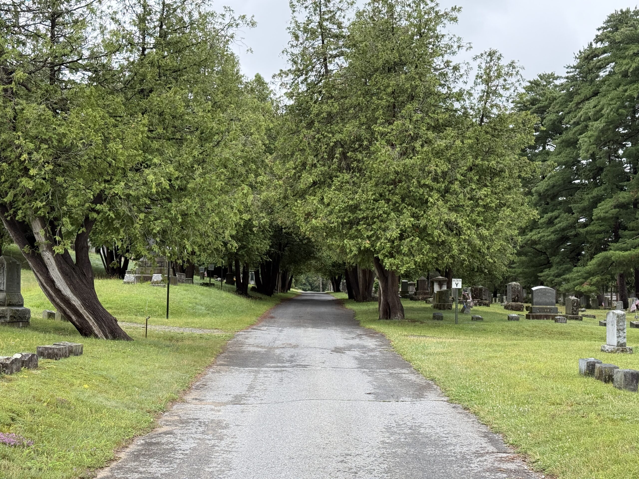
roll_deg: -0.8
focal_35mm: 48
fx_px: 886
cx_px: 320
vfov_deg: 30.3
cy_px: 240
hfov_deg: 39.7
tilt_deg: +4.4
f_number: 1.78
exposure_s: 1/719
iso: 100
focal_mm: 6.76
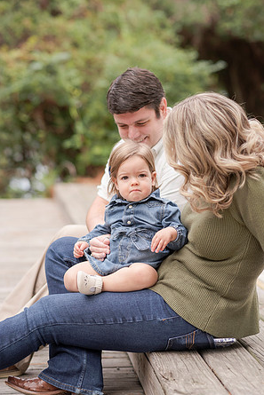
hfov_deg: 15.9
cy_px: 199
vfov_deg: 23.6
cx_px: 132
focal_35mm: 86
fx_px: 945
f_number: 2.8
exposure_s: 1/1250
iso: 320
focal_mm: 85
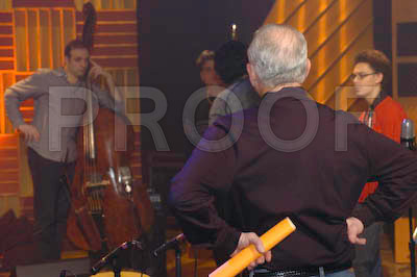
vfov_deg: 18.2
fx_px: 868
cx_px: 208
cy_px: 138
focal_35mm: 75
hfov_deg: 27.0
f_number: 5
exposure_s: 1/80
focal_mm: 50
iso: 800
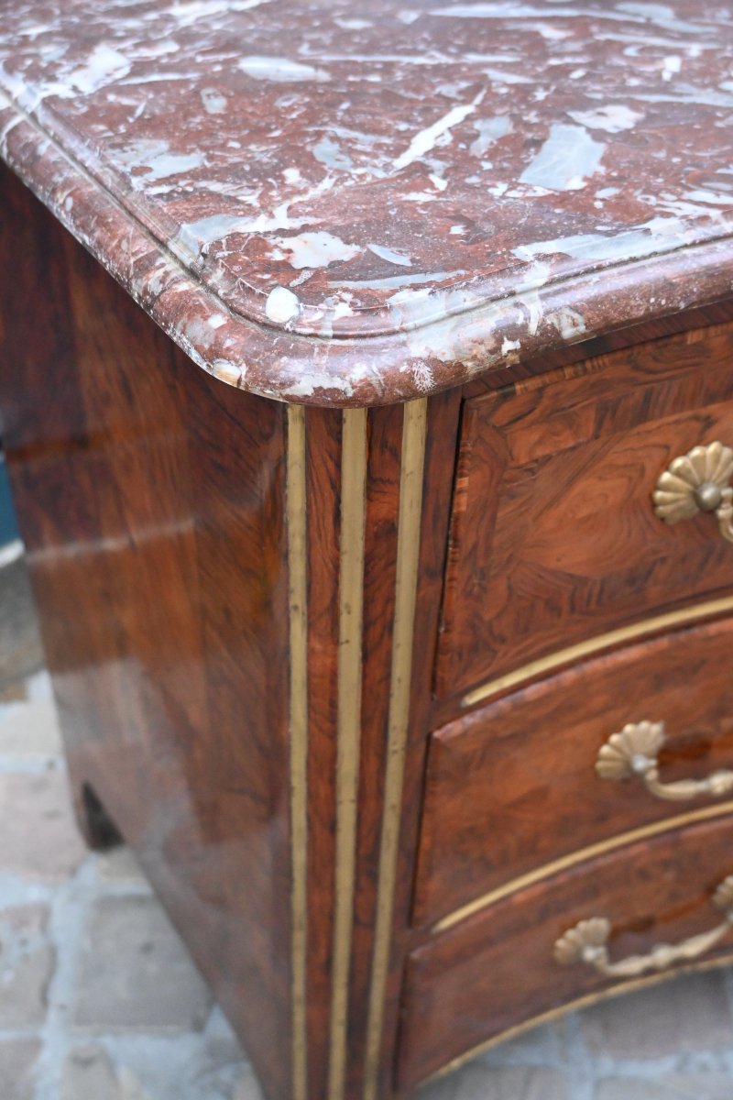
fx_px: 1214
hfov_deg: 33.6
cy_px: 550
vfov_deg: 48.7
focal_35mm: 40
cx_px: 366
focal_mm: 26.5
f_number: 3.8
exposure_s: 1/125
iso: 2800
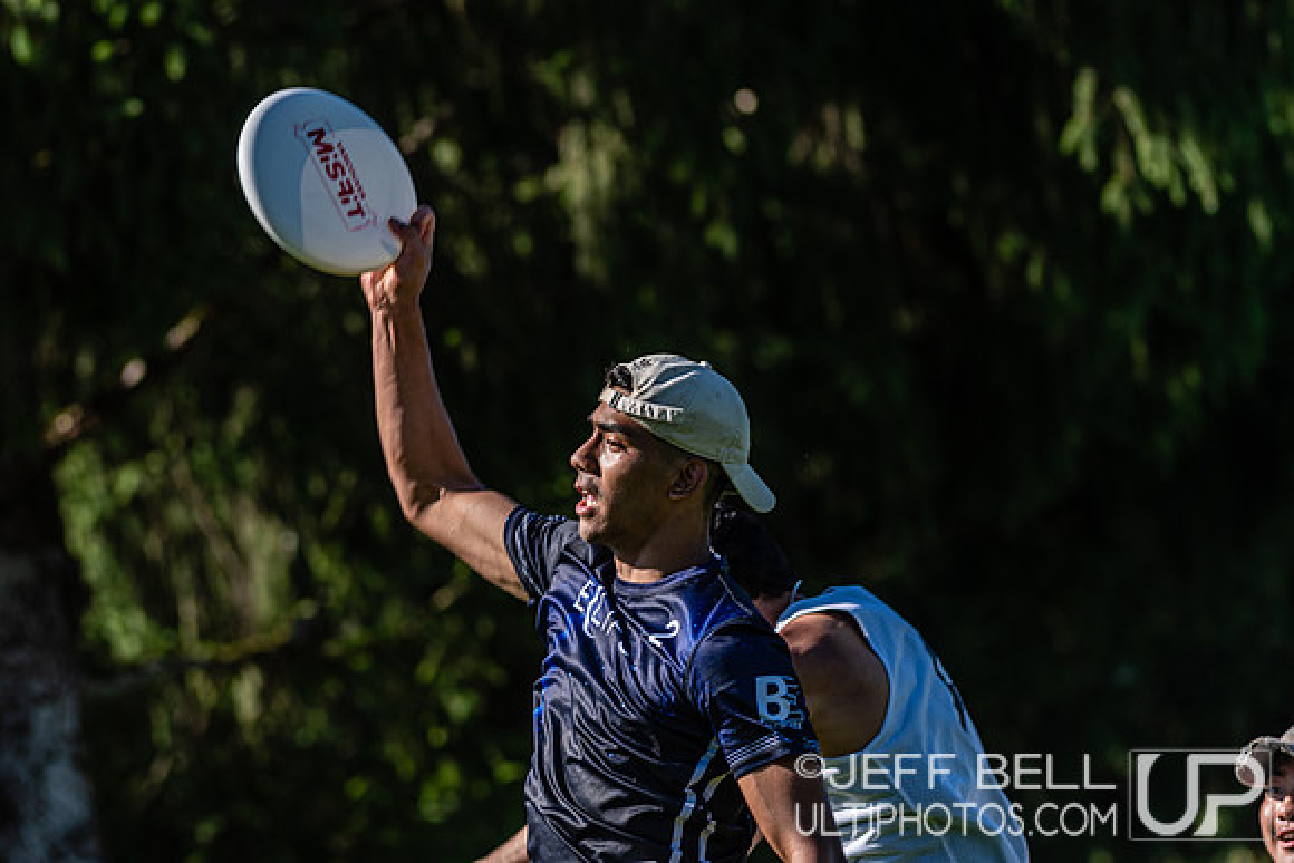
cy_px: 432
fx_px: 10785
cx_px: 647
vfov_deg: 4.6
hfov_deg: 6.9
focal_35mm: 300
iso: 100
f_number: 4
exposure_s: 1/1000
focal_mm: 200
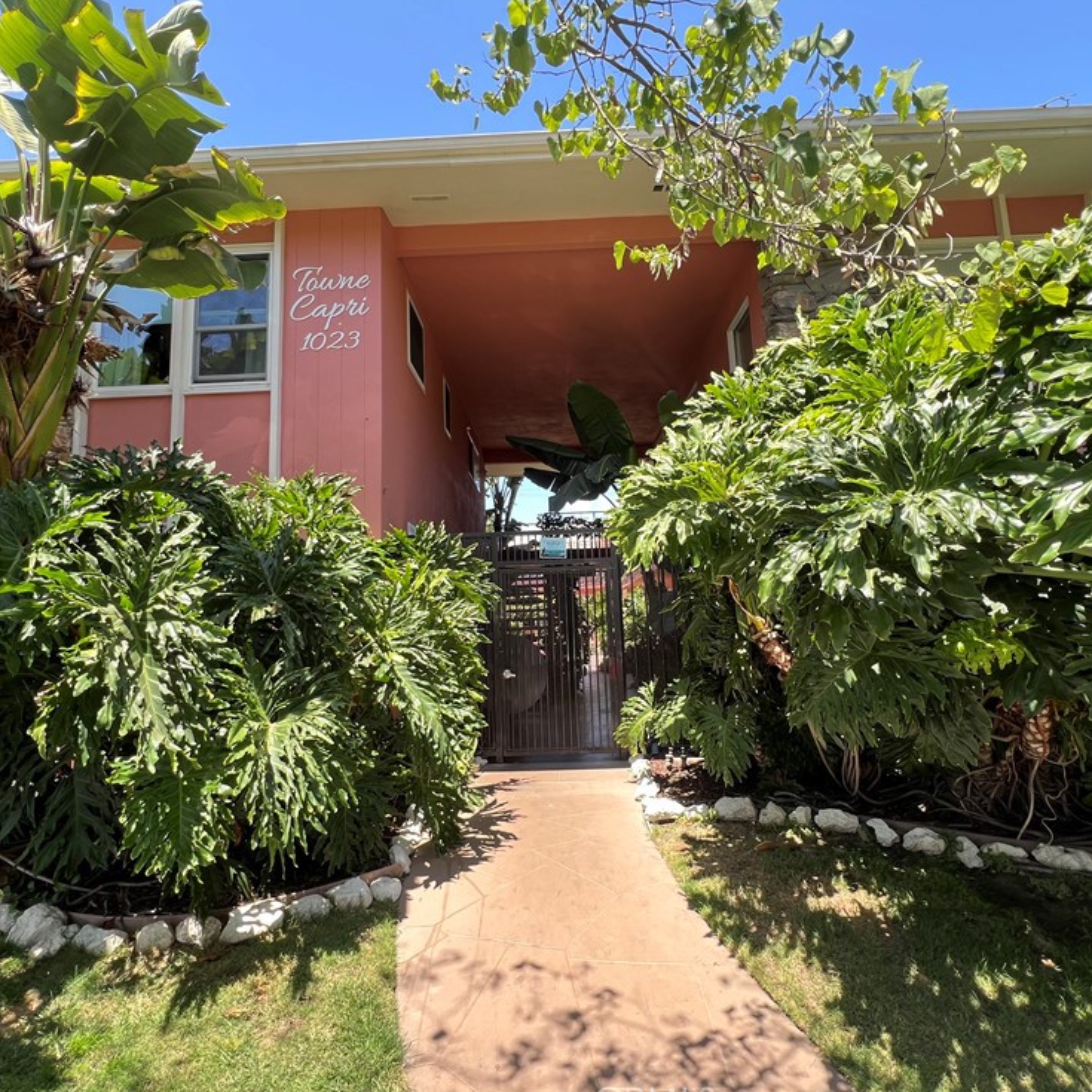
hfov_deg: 87.4
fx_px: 571
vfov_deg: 87.4
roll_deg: +2.8
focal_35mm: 16
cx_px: 539
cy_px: 551
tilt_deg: +7.2
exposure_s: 1/161
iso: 32
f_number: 1.8
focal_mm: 1.57
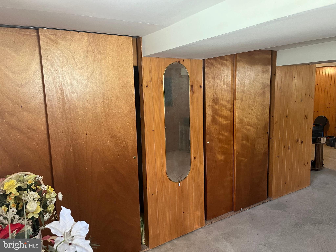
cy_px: 126
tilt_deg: -9.4
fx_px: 252
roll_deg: +2.5
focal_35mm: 26
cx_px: 168
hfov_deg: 67.3
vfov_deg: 53.1
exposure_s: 1/60
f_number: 1.6
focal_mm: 5.1
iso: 400
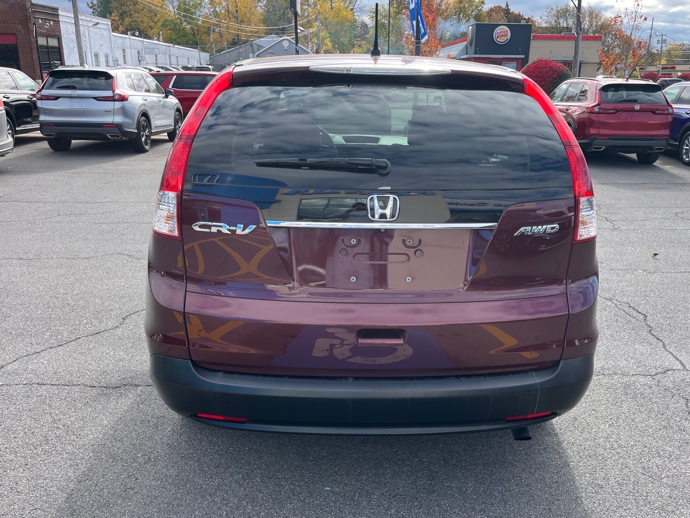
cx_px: 378
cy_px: 273
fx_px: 598
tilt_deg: -17.0
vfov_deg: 46.8
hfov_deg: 59.9
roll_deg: -1.2
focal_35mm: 30
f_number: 1.6
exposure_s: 1/1140
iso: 50
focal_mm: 5.1
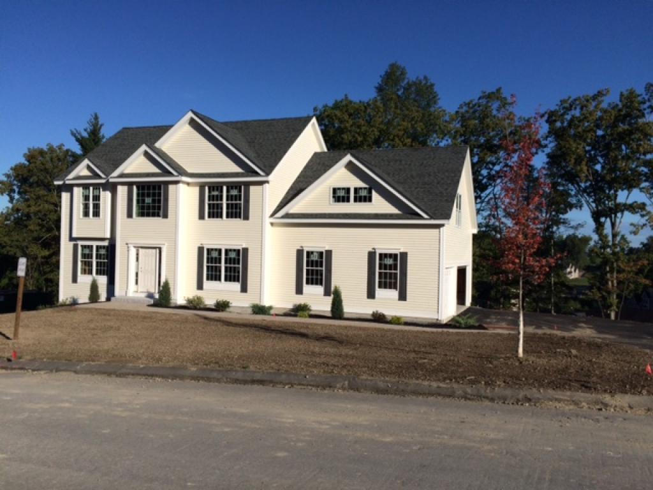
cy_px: 245
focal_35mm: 29
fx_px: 547
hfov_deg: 61.7
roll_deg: -0.7
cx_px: 326
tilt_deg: -2.4
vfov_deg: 48.2
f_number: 2.2
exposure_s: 1/4566
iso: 32
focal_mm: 4.15
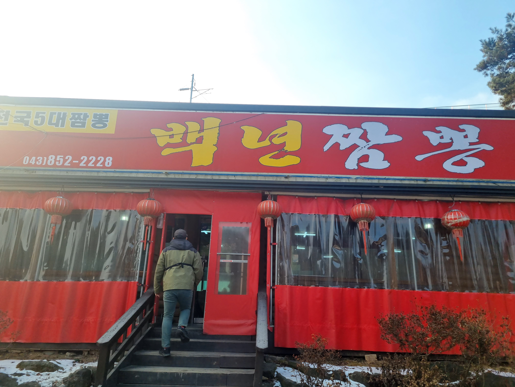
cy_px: 194
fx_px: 387
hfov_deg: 67.3
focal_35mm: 26
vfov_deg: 53.1
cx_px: 258
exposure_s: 1/1642
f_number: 1.8
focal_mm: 5.4
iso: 50
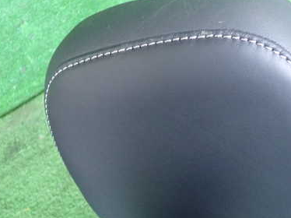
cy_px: 121
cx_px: 222
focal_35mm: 61
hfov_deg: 31.1
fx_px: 512
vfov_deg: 24.0
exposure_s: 1/125
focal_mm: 6.83
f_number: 2.7
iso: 1250
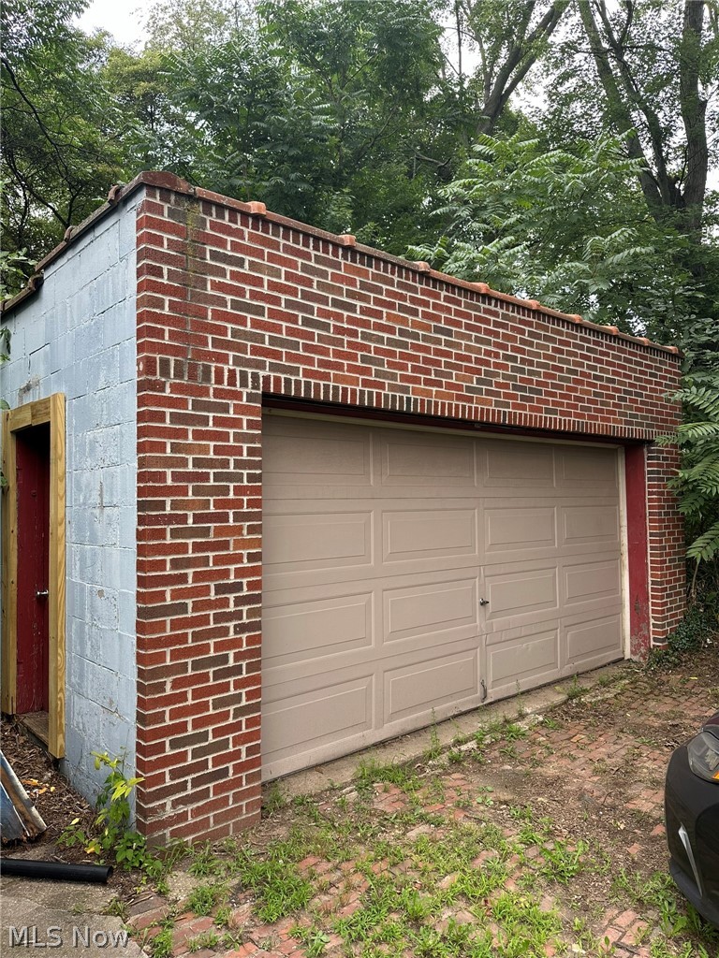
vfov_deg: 71.6
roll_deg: +0.3
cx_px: 360
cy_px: 479
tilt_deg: +4.0
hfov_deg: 56.8
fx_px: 665
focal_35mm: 24
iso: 80
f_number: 1.78
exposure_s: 1/392
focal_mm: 6.86
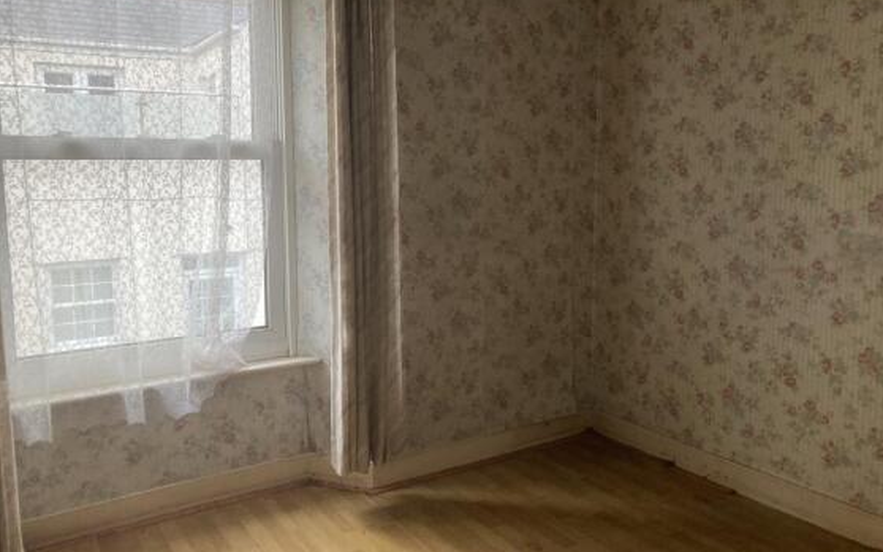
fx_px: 746
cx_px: 434
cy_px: 252
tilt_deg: -7.3
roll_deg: +0.1
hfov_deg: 61.2
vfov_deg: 40.6
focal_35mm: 31
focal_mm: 3.99
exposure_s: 1/121
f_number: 1.8
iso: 80
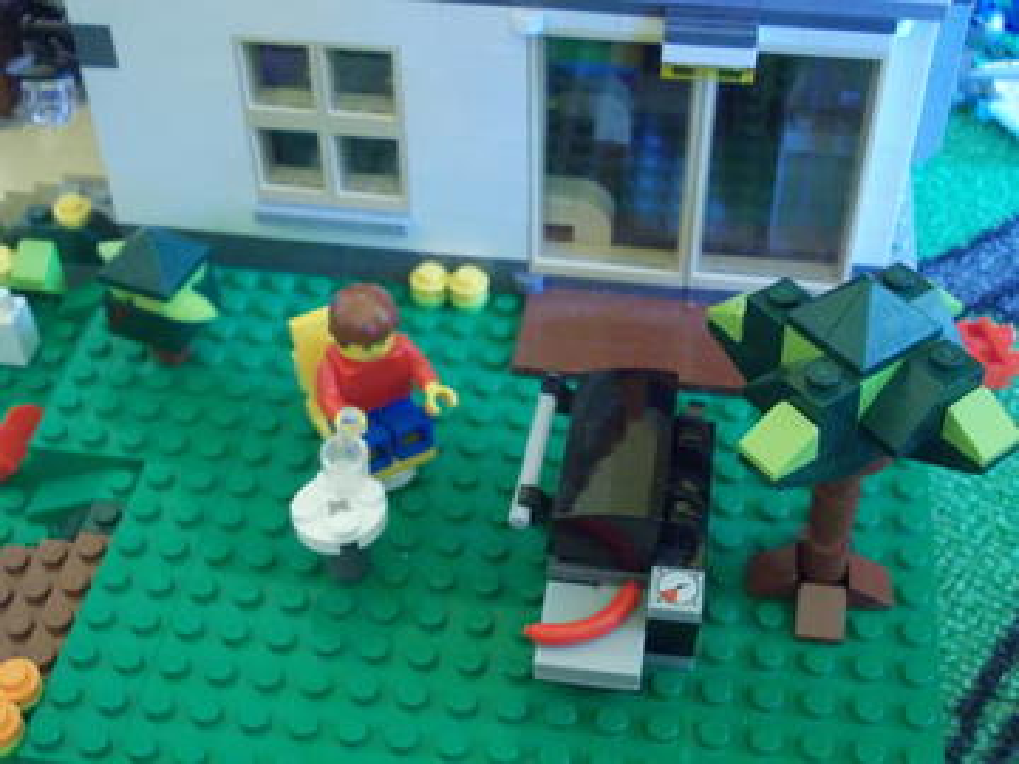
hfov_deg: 37.5
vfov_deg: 28.6
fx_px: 1501
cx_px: 510
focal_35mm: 51
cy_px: 382
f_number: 3.6
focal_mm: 7.2
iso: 560
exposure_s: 1/4
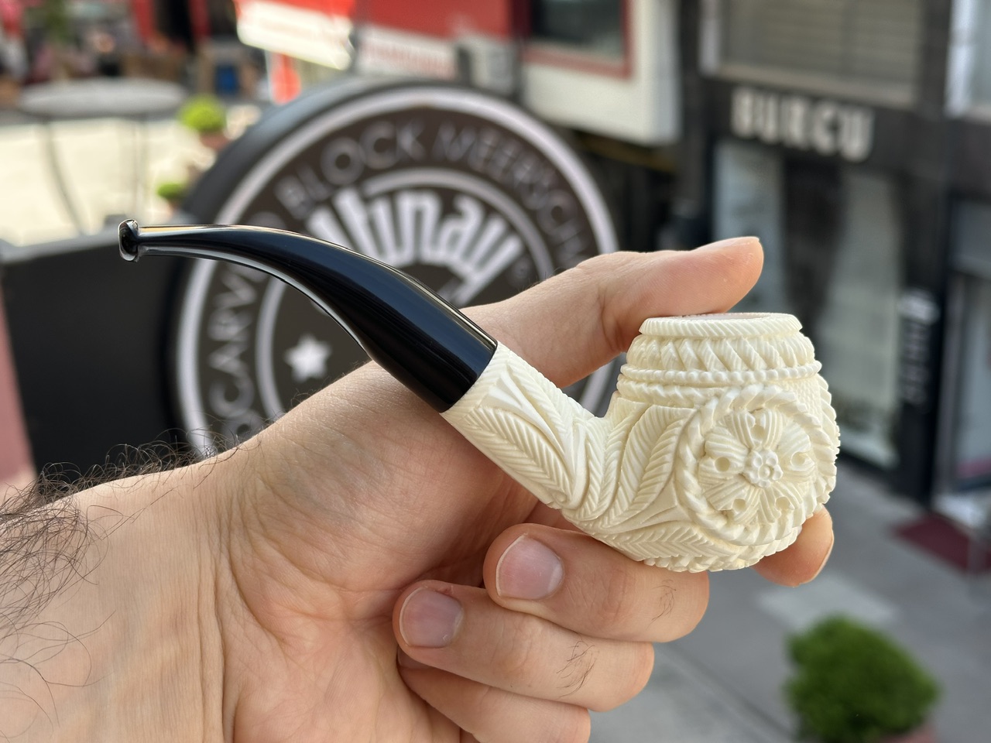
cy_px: 372
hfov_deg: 39.7
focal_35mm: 48
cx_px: 496
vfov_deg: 30.3
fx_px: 1374
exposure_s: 1/612
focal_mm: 6.86
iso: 64
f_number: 1.78
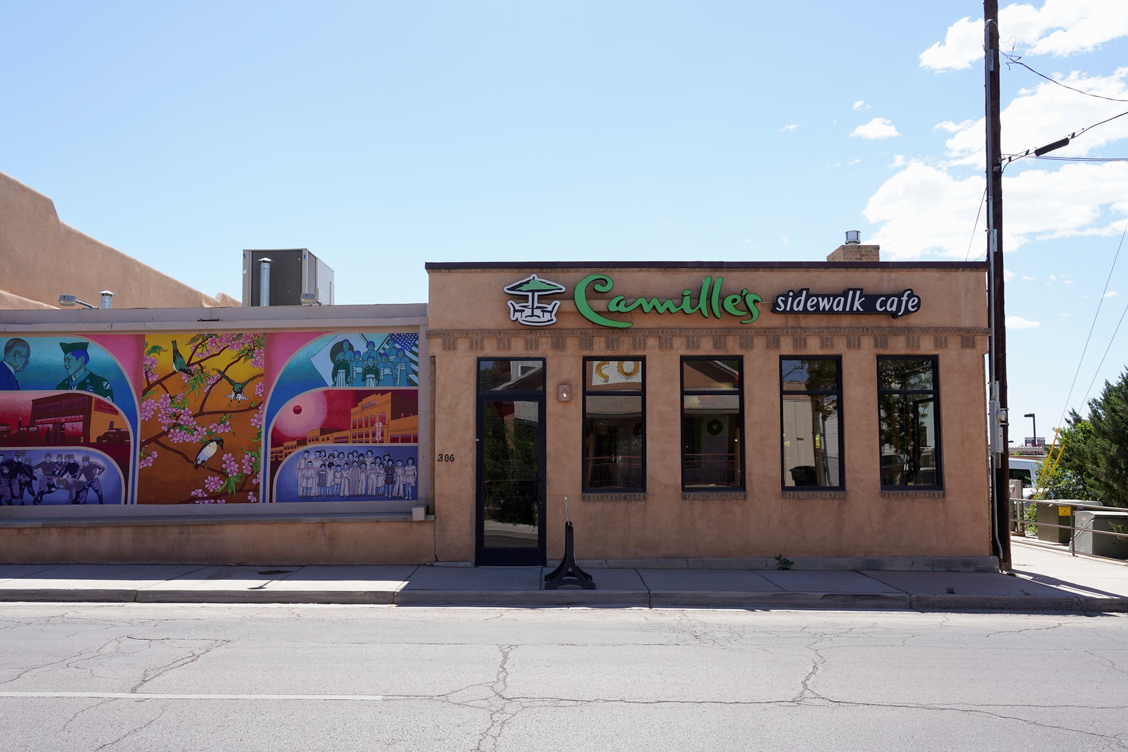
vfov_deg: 43.6
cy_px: 376
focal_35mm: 30
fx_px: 940
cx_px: 564
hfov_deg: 61.9
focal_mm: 30
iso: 100
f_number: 10
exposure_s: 1/100
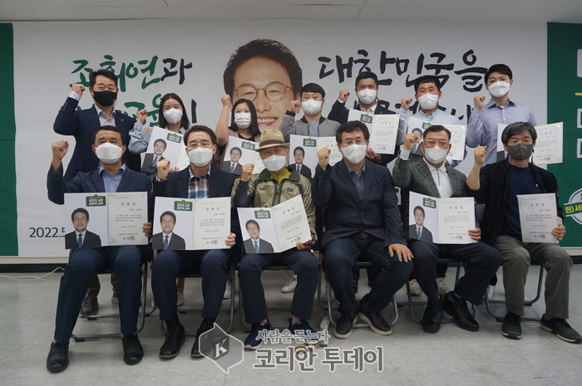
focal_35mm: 26
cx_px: 291
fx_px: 412
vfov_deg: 50.3
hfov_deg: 70.5
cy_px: 193
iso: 500
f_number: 4
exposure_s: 1/160
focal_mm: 17
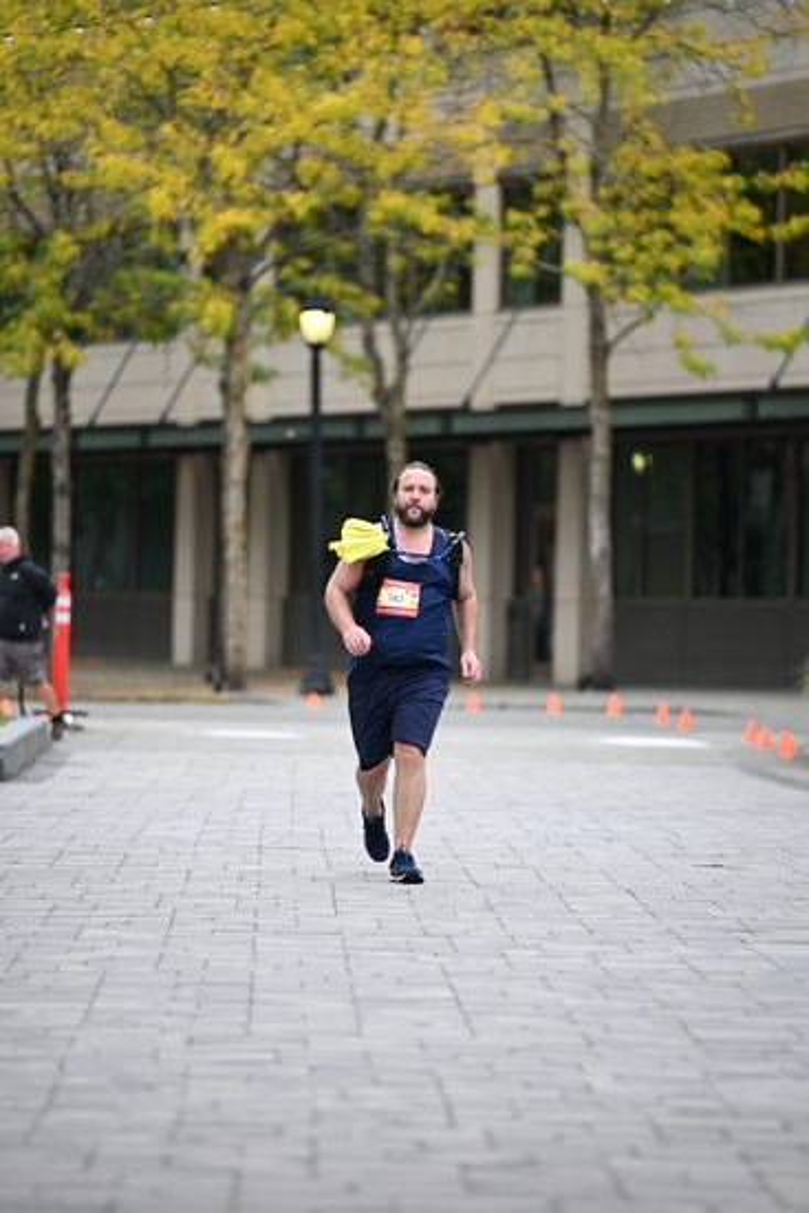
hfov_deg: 6.9
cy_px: 606
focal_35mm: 200
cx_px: 404
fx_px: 6737
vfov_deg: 10.3
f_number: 2.8
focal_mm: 200
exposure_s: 1/1250
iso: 400
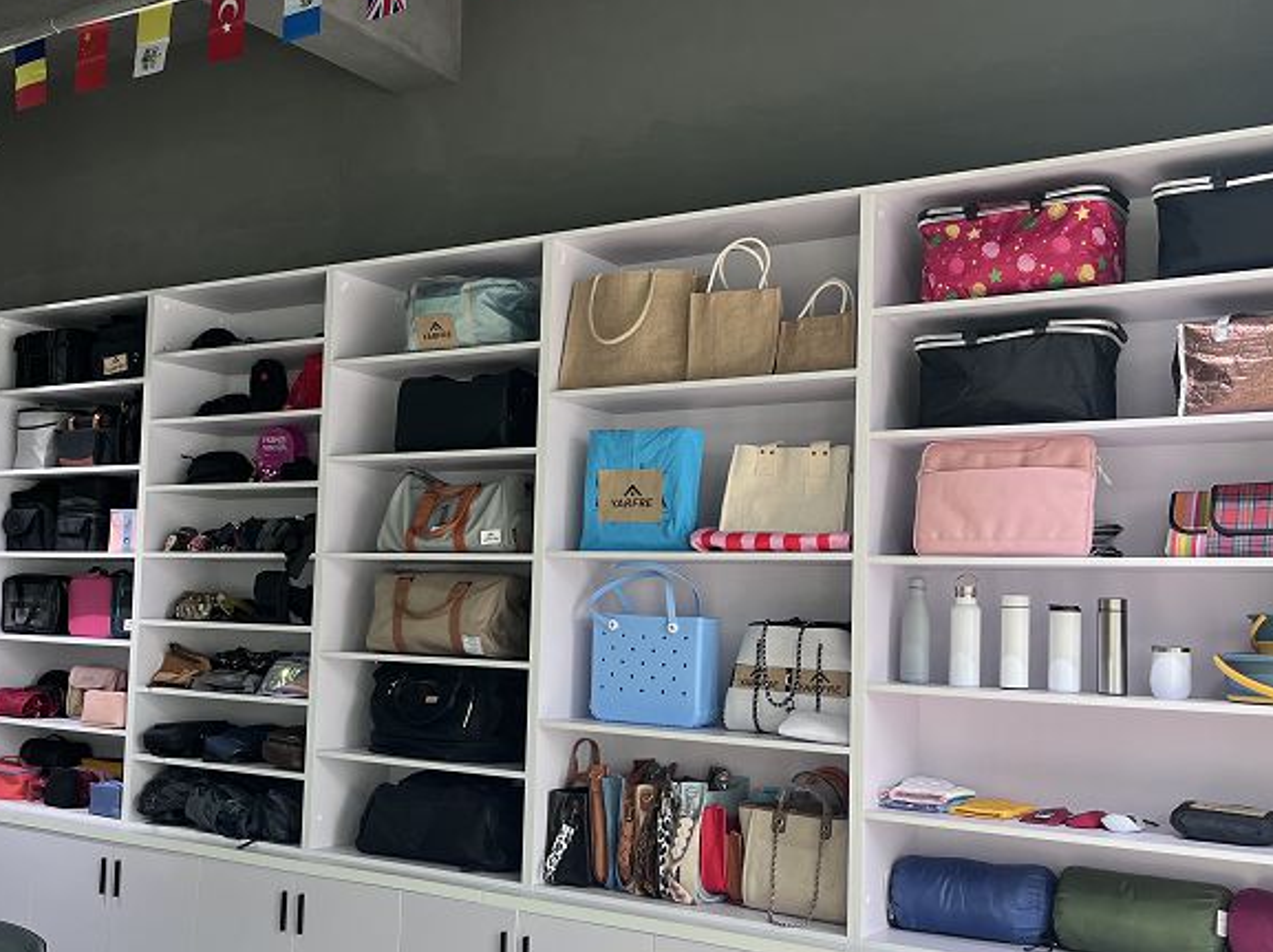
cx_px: 542
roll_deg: -2.0
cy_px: 521
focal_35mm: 40
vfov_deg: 35.9
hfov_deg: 46.7
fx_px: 1470
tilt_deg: +3.1
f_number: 1.6
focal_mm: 5.1
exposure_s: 1/121
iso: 125
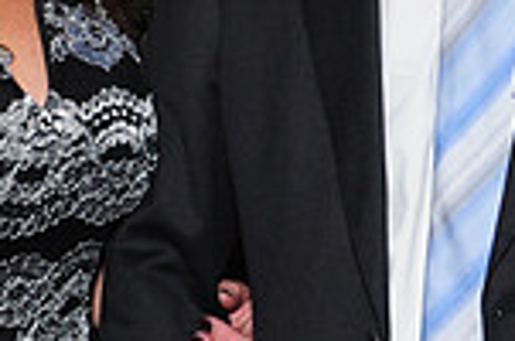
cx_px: 464
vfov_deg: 7.3
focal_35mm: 184
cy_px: -114
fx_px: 2627
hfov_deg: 11.1
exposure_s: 1/60
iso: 640
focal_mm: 32
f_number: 4
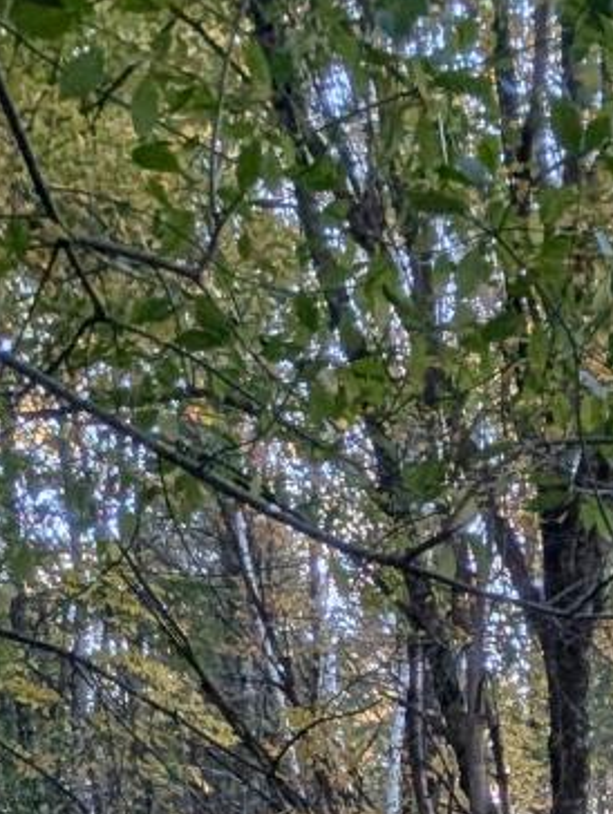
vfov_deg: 19.8
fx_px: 1555
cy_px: 1532
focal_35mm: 66
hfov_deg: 20.5
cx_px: 777
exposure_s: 1/393
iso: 46
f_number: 1.7
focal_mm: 2.02
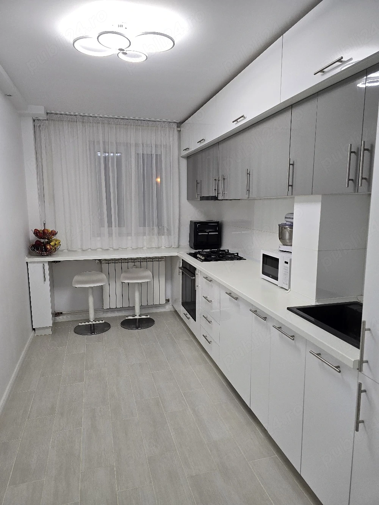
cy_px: 252
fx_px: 336
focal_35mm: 23
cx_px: 190
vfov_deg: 73.9
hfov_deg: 58.9
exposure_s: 1/101
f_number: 1.7
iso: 80
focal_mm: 6.3
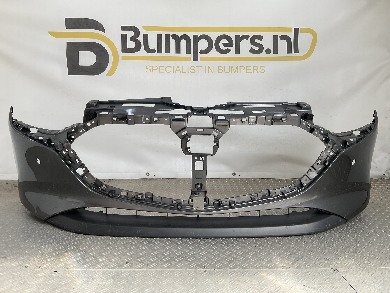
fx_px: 327
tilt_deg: -10.0
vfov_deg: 48.2
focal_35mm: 29
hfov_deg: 61.7
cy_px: 146
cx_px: 195
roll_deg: -1.5
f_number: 1.8
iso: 16
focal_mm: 3
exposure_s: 1/344
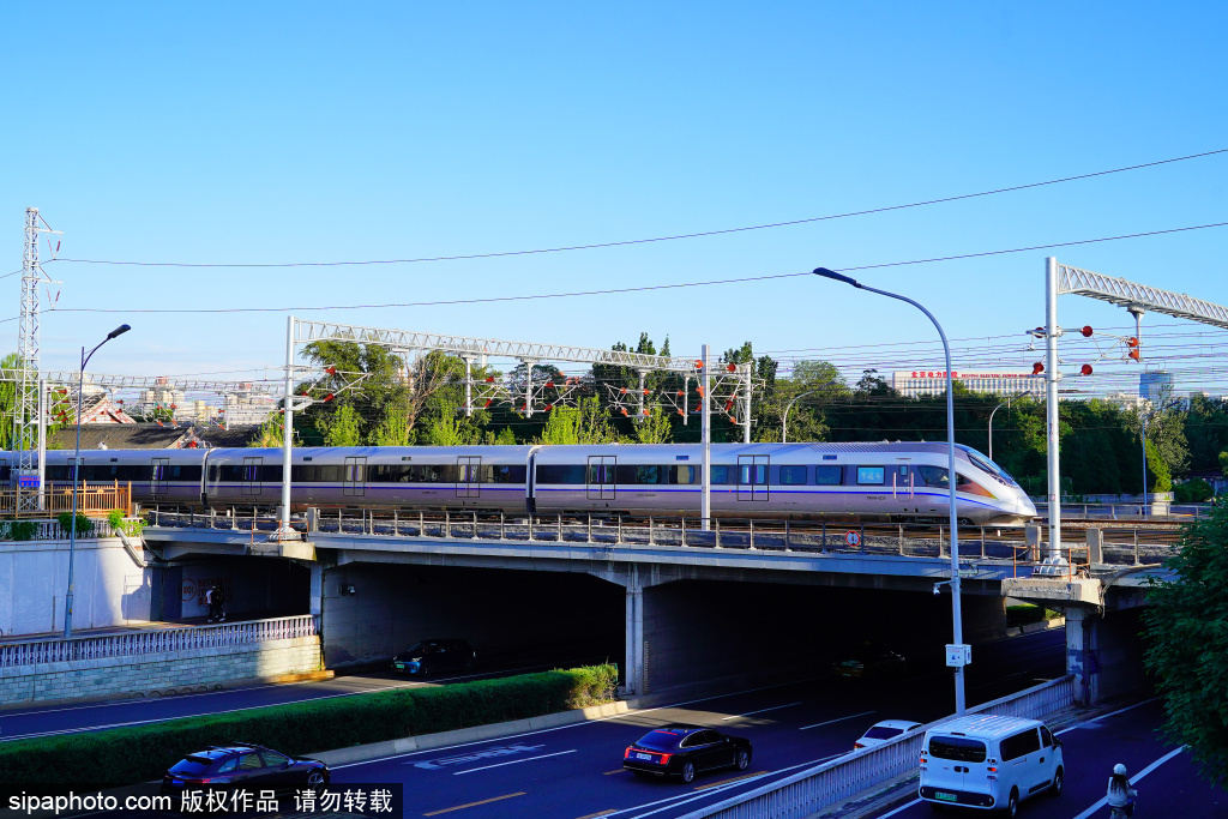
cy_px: 410
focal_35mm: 38
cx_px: 614
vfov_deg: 35.1
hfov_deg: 50.7
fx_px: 1296
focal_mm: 38
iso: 400
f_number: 8
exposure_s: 1/640
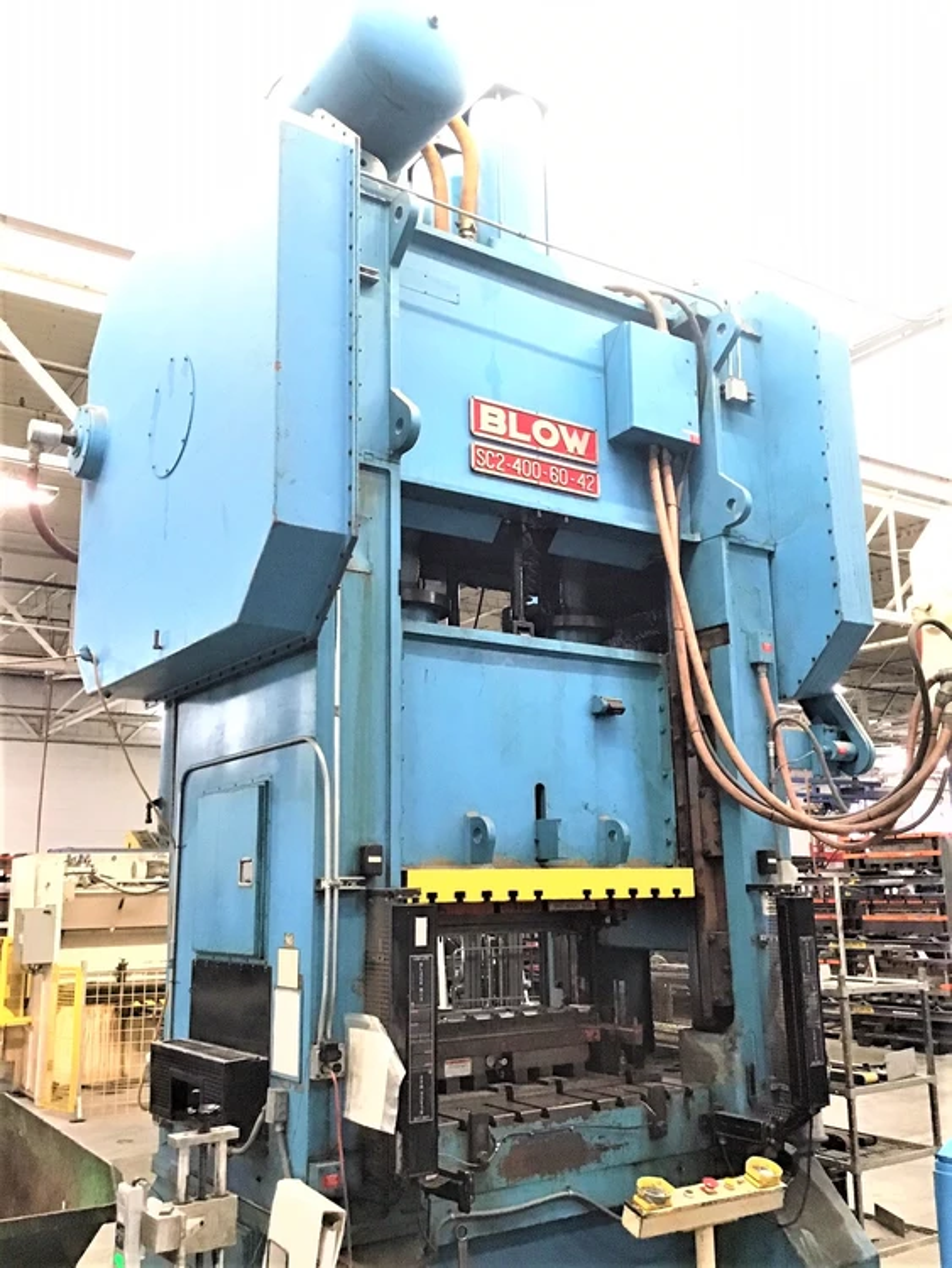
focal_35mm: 31
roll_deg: +2.0
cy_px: 634
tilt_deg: +12.0
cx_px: 476
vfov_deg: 58.3
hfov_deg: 45.5
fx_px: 1136
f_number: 2.4
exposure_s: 1/30
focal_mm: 3.3
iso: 160
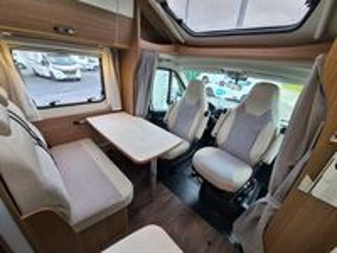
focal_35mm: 13
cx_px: 168
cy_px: 126
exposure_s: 1/100
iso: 64
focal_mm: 2.2
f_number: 2.2
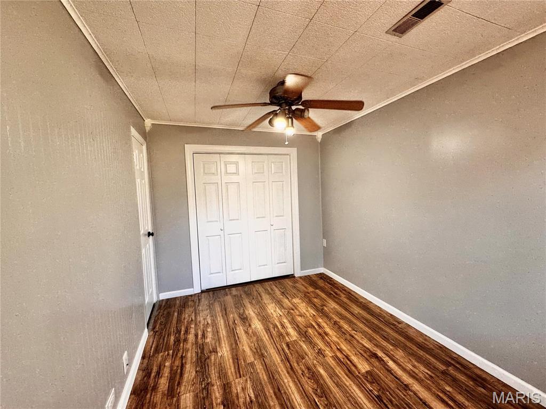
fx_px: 221
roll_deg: +3.9
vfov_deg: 85.7
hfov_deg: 102.1
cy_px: 204
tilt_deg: -1.9
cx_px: 273
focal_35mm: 14
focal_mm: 2.22
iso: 125
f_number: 2.2
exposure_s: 1/99
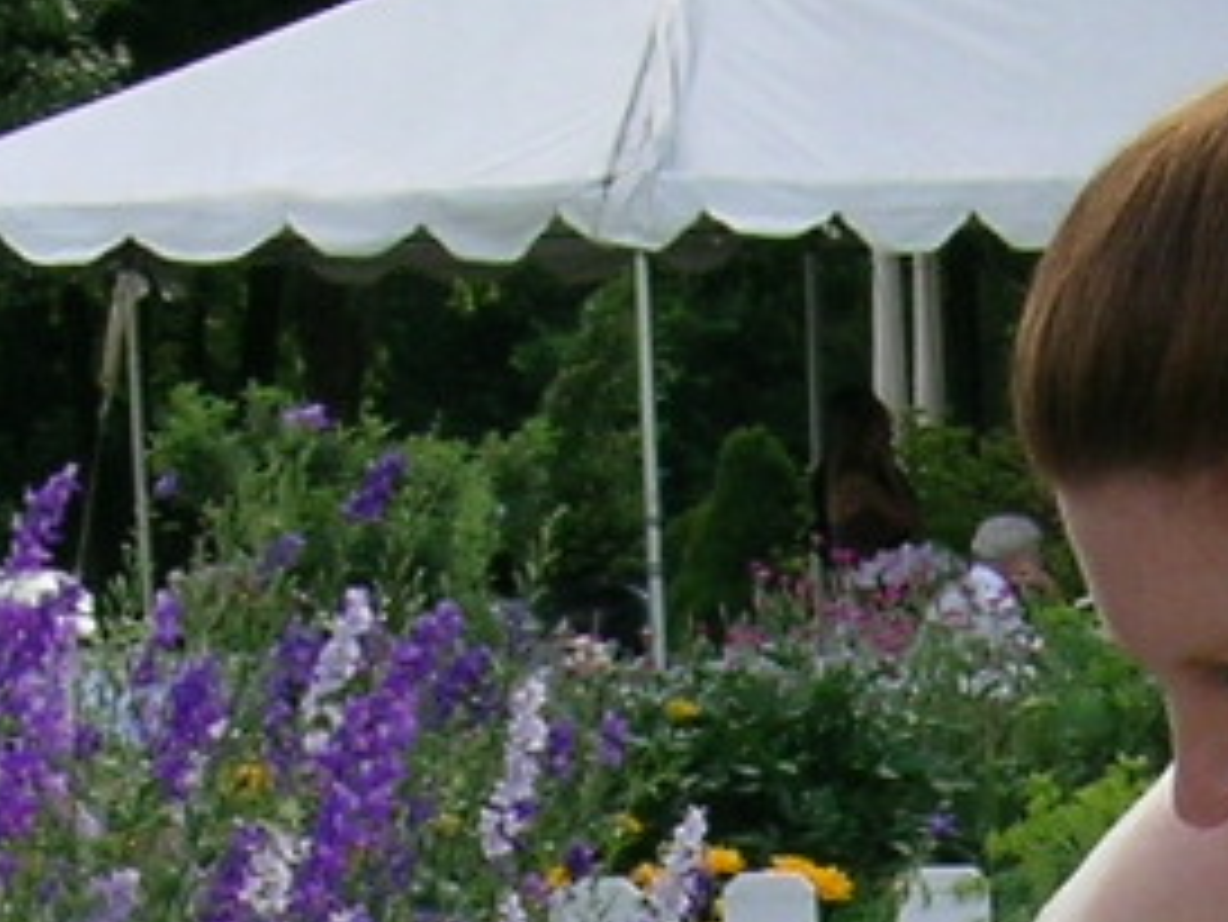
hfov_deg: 9.5
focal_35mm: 205
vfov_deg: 7.0
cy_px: 1893
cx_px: 1363
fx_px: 7276
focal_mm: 7.2
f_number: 5.3
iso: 50
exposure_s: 1/153
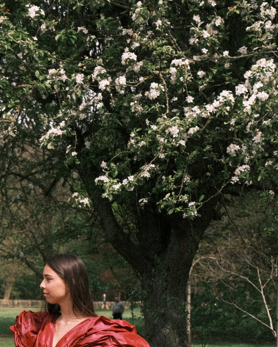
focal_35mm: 107
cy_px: 331
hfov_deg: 14.4
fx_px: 1100
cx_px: 128
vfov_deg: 17.6
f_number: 3.6
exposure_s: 1/4000
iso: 500
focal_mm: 30.2
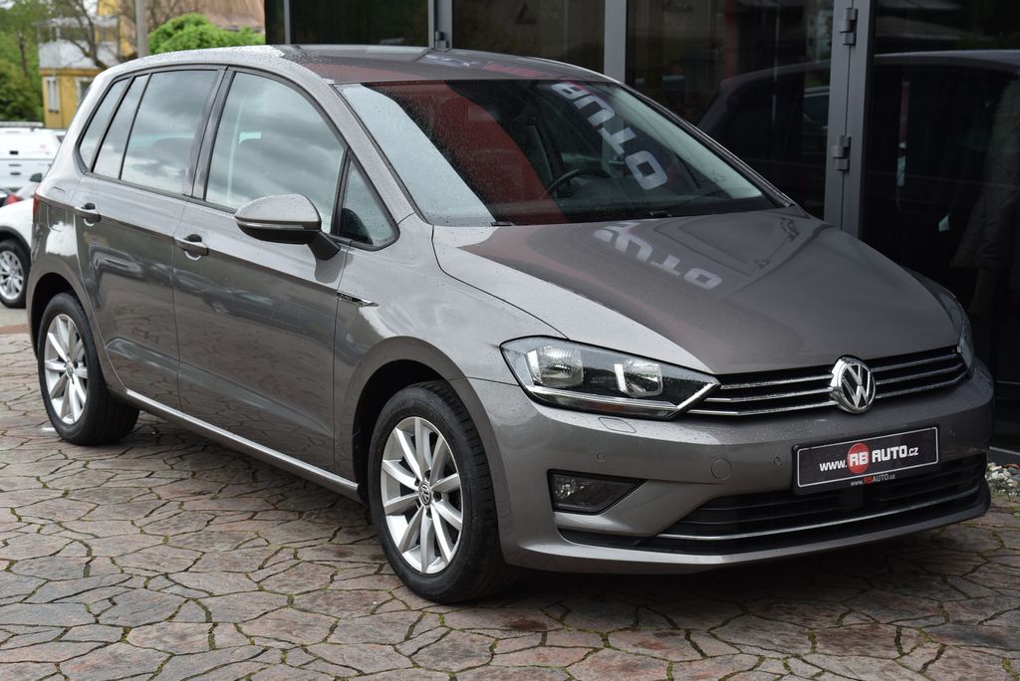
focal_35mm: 62
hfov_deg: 32.4
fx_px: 1758
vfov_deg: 21.9
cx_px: 510
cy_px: 340
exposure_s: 1/160
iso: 500
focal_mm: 62
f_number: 6.3
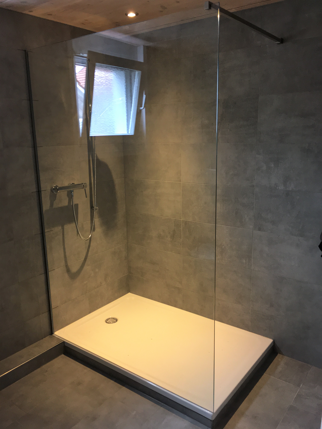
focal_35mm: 29
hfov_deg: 48.2
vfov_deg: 61.7
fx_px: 360
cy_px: 214
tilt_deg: -14.0
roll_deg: +0.6
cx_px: 161
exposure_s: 1/33
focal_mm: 4.15
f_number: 2.2
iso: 125
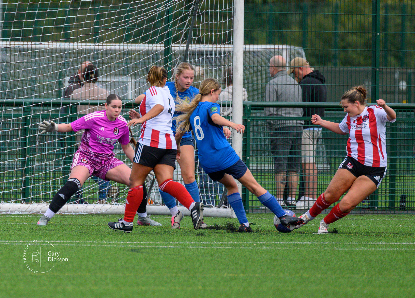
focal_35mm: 823
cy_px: 140
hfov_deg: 2.4
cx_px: 94
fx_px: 9728
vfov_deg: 1.8
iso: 900
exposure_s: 1/2000
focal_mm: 400
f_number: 5.6
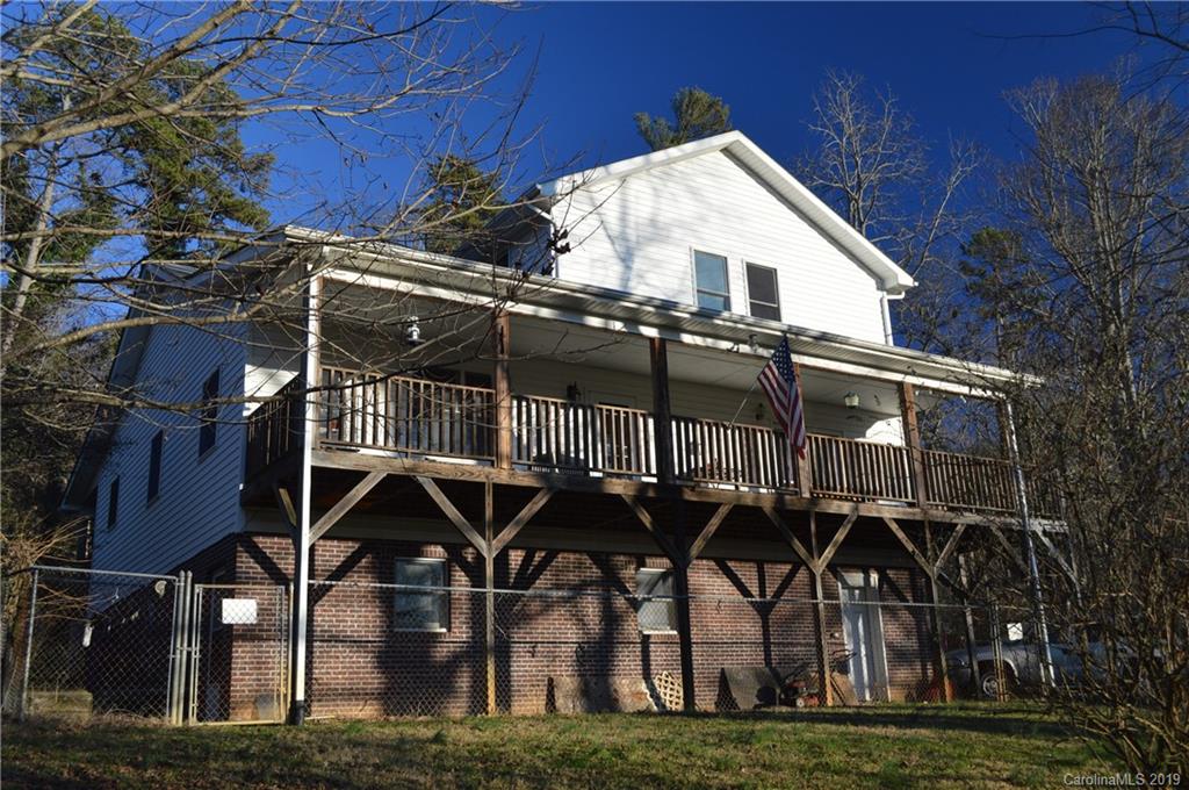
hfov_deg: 57.3
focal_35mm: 33
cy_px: 395
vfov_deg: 39.9
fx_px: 1089
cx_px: 594
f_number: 5.6
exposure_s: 1/125
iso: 160
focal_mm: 22
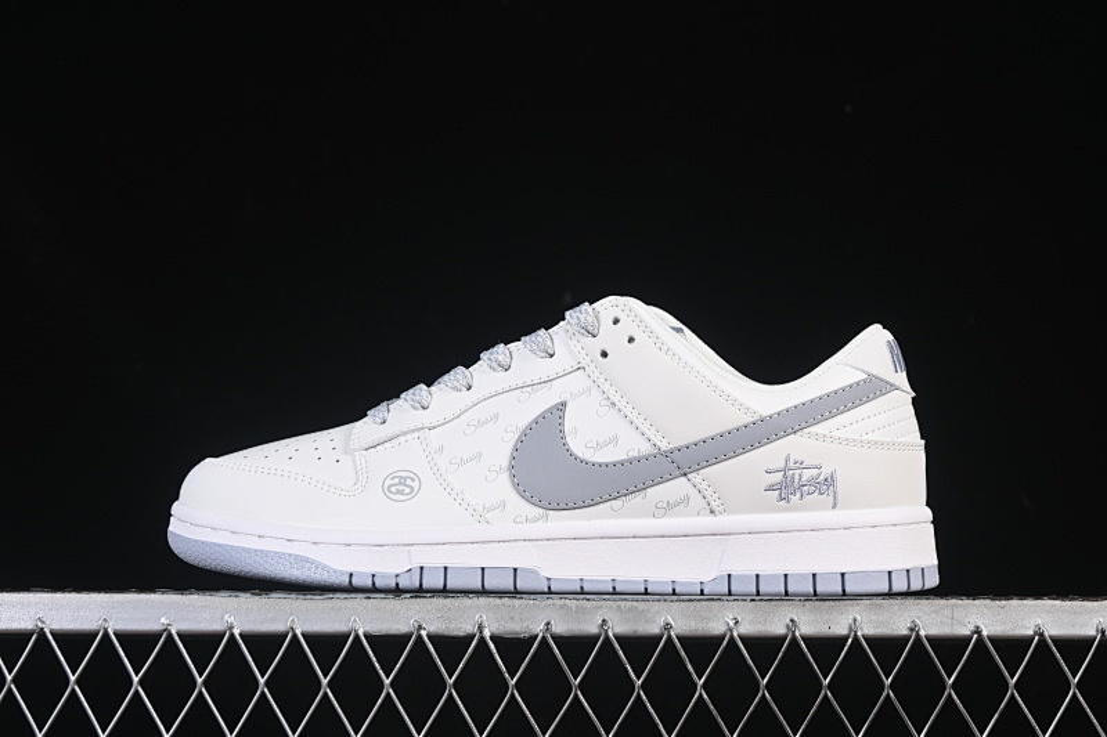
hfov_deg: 27.0
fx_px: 2306
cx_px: 554
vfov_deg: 18.2
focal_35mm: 75
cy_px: 368
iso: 160
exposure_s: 1/80
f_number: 8
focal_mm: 50
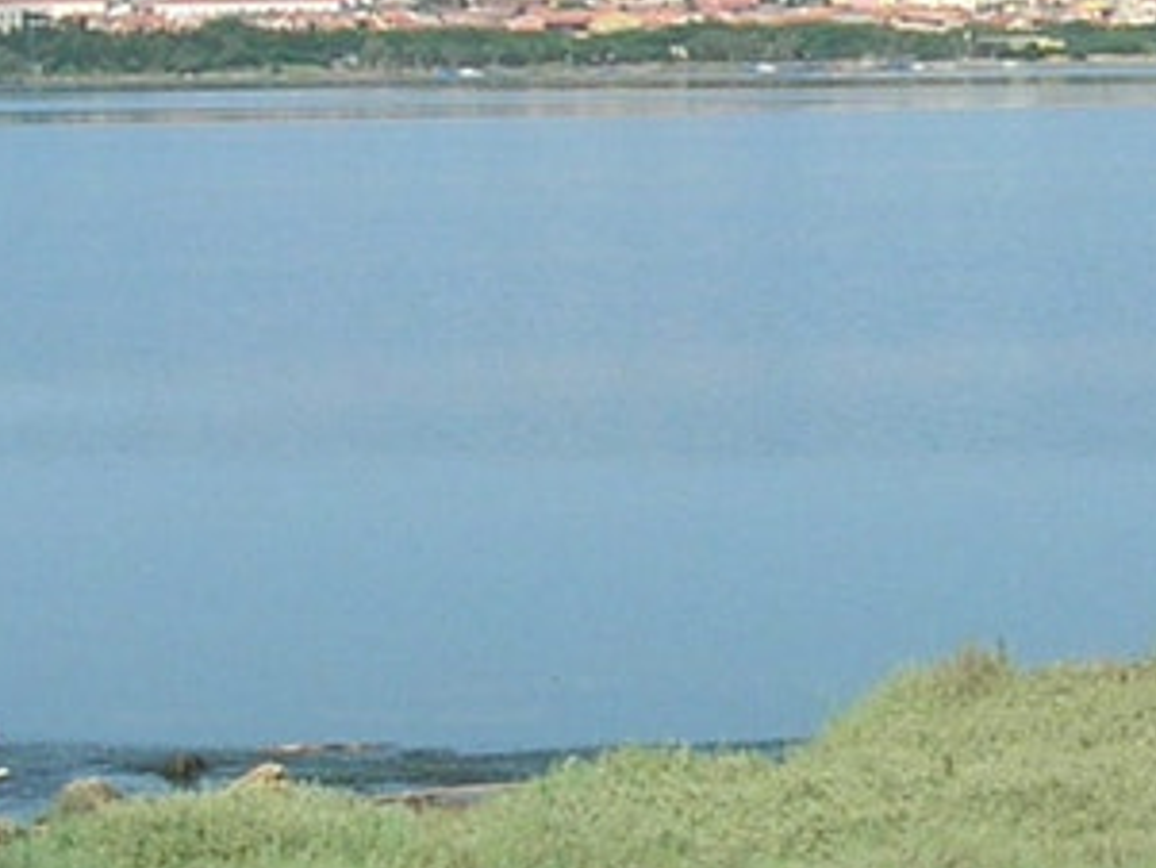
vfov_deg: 7.4
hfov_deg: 9.6
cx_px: 1640
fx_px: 6748
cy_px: 338
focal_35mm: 202
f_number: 4.8
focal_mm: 7.8
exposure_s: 1/533
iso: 64
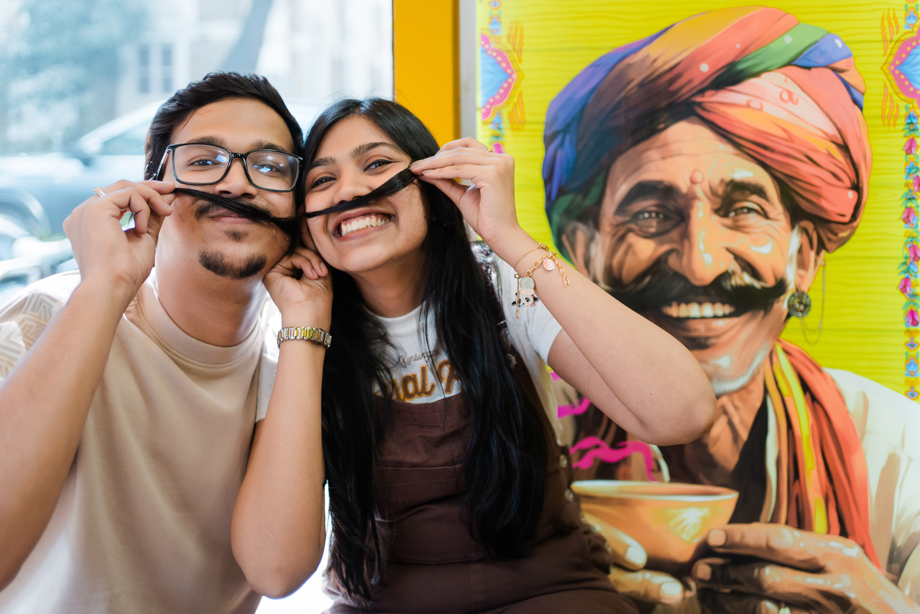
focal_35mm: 35
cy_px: 307
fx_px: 894
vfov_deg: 37.9
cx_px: 460
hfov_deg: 54.4
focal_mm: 35
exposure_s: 1/1000
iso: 500
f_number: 1.8
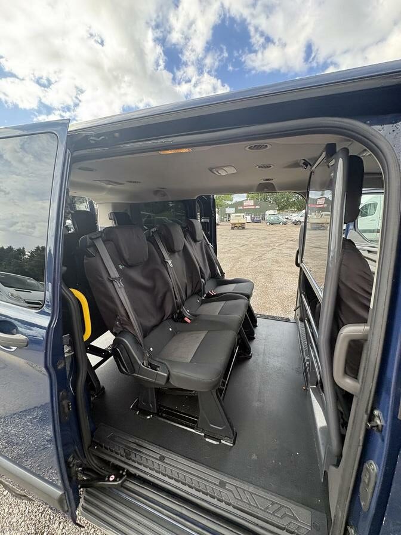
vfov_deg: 102.1
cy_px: 268
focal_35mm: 14
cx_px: 200
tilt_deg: -8.3
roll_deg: -3.0
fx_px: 216
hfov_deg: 85.7
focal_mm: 2.22
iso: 64
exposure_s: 1/198
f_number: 2.2
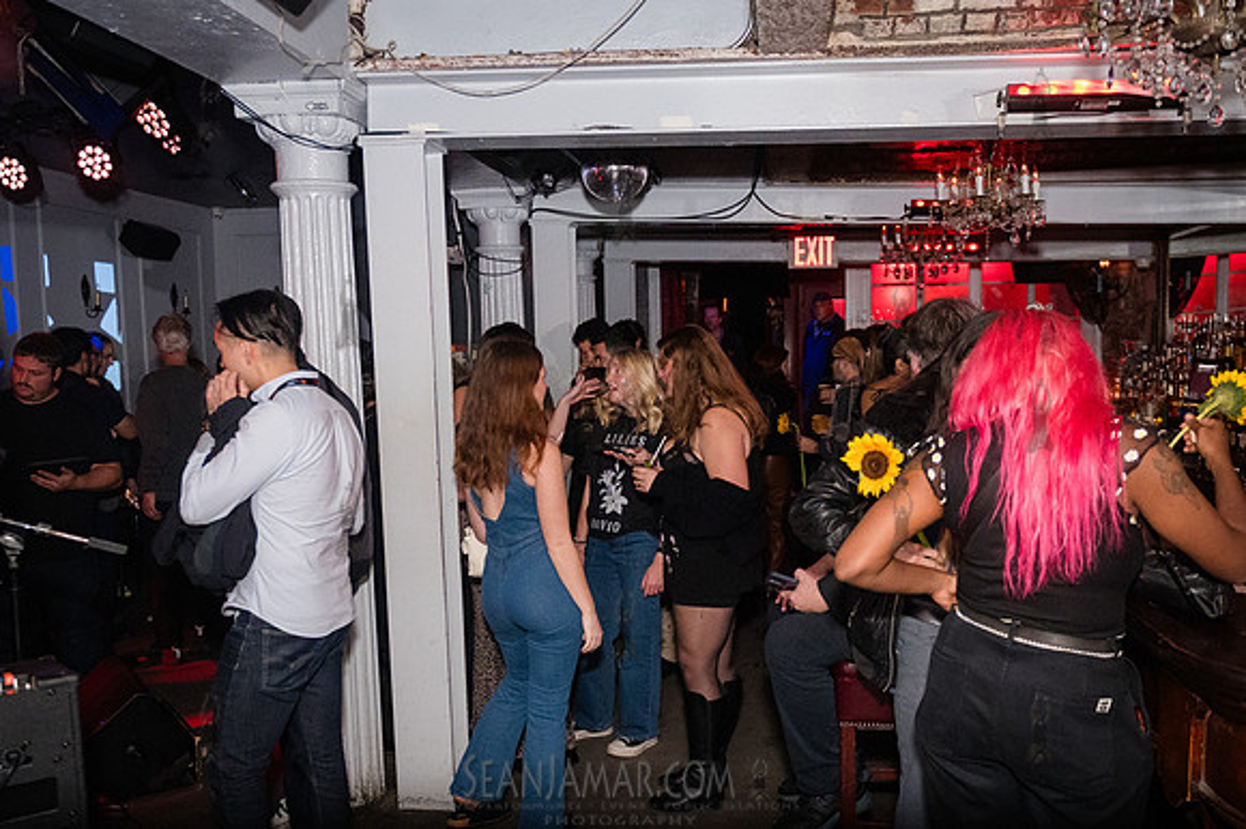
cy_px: 465
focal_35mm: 32
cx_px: 655
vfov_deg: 41.3
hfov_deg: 59.1
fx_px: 1098
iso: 12800
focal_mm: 24
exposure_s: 1/320
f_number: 3.2
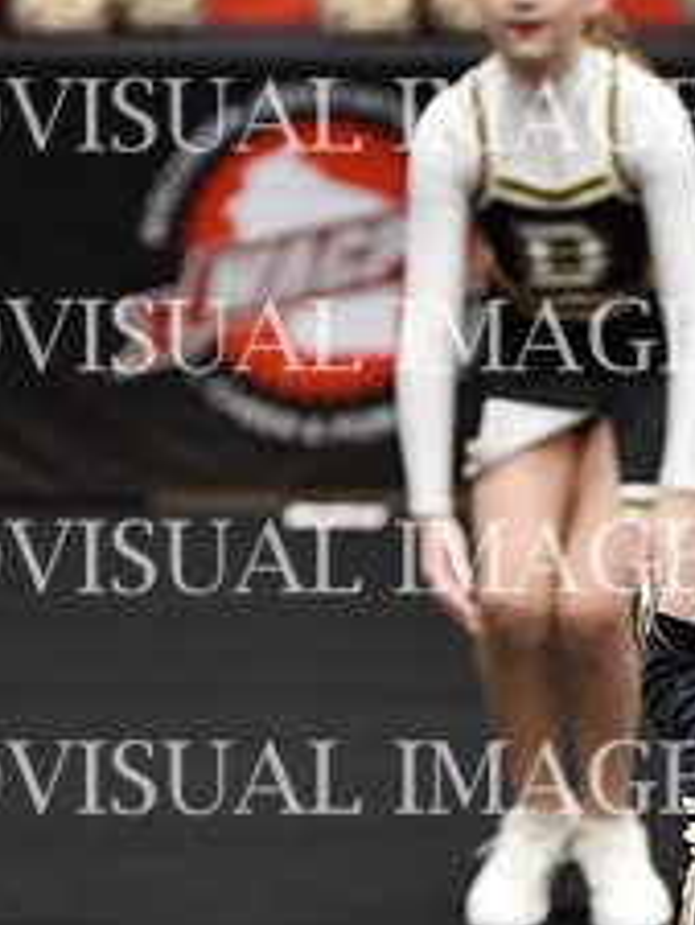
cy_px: 888
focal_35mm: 595
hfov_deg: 2.5
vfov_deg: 3.3
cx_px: 718
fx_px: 15913
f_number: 2.8
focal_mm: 160
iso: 5000
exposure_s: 1/800
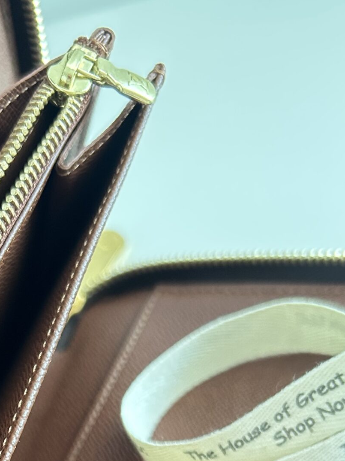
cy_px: 528
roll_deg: +34.2
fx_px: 824
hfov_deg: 22.8
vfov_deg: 28.0
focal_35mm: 62
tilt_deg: -43.8
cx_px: 12
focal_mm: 5.7
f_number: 1.5
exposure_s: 1/60
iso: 400
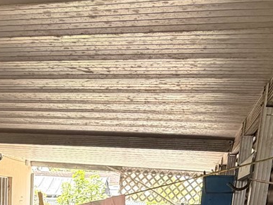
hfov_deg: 32.4
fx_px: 458
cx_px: 60
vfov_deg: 21.3
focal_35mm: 58
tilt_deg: -15.3
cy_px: 307
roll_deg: -2.3
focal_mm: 2.22
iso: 160
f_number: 2.2
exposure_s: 1/121
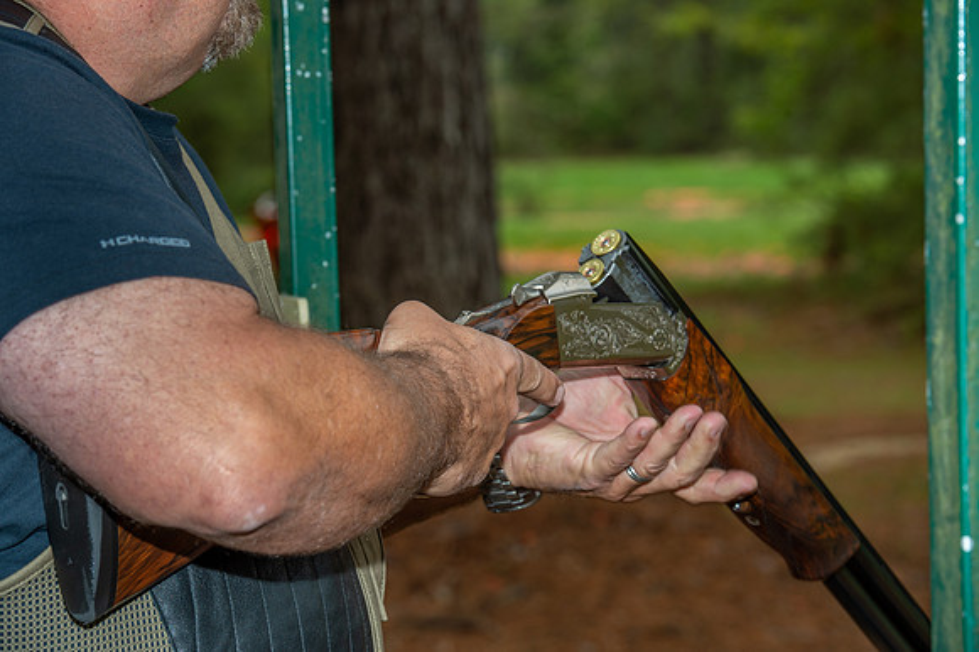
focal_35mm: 130
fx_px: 3533
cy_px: 326
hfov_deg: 15.8
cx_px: 490
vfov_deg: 10.5
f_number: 9
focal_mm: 130
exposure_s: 1/125
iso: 125
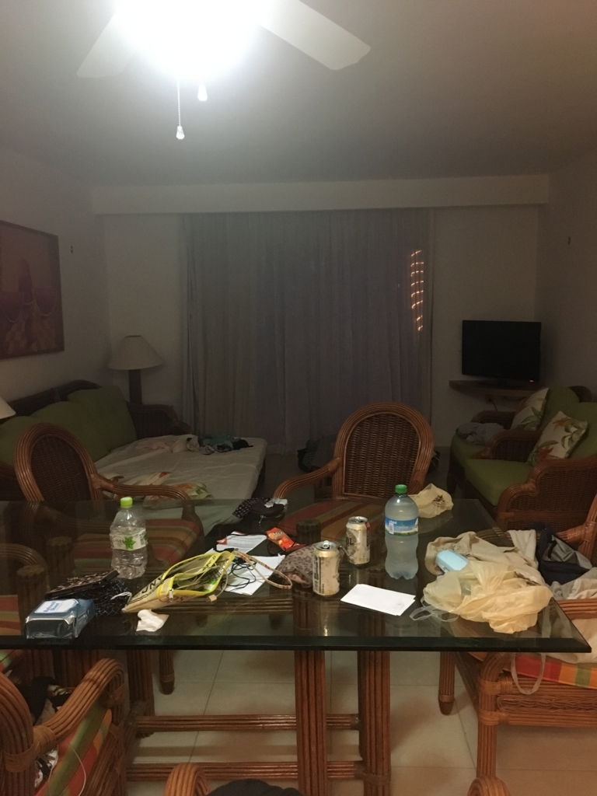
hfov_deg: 48.2
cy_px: 398
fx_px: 667
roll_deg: +0.1
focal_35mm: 29
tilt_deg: -8.8
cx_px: 298
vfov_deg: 61.7
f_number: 2.2
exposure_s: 1/15
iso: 320
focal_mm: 4.15
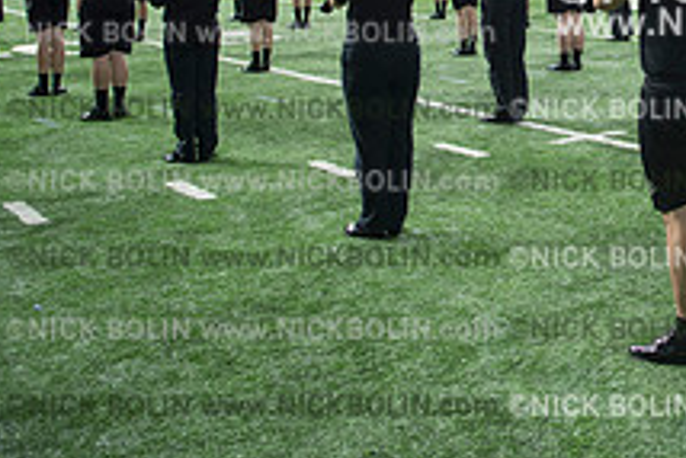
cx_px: 753
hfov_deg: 28.2
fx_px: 1239
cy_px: -114
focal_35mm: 65
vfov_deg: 19.5
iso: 640
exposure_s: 1/200
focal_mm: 24
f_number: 3.2
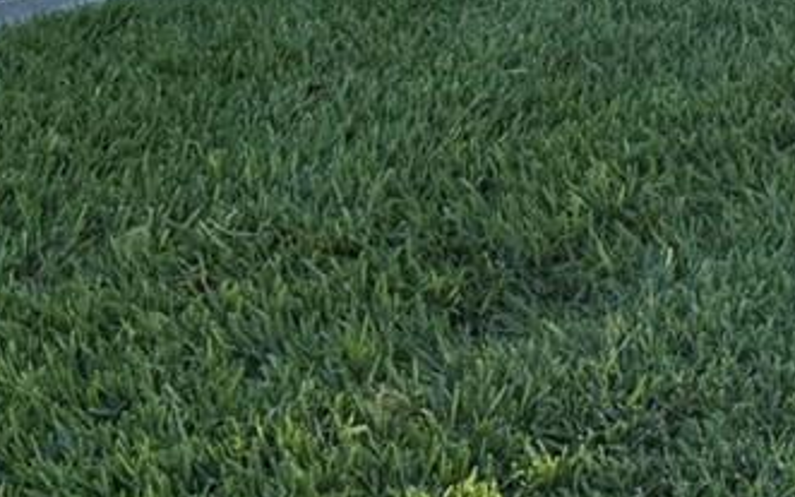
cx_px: 735
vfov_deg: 9.3
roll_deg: +0.2
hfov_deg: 16.7
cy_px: -764
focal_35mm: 123
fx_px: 2665
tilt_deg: +5.1
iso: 100
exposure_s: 1/1553
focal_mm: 6.76
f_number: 1.78
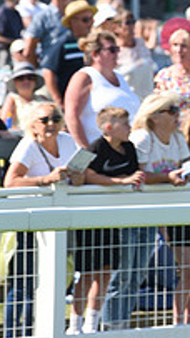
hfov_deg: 2.0
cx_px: 478
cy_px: 142
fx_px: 5372
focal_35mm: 599
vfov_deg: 3.6
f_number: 5.6
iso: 400
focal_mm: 200
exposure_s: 1/1600
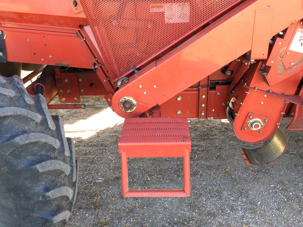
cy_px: 114
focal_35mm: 32
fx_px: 280
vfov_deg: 44.1
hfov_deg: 56.9
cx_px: 152
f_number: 2.4
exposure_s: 1/60
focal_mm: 3.3
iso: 32
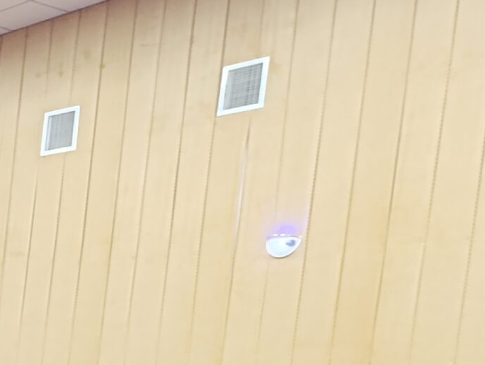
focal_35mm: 86
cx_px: -387
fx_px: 1207
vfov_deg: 15.3
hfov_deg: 18.1
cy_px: 618
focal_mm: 6.14
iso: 1250
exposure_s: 1/33.3
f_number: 1.6
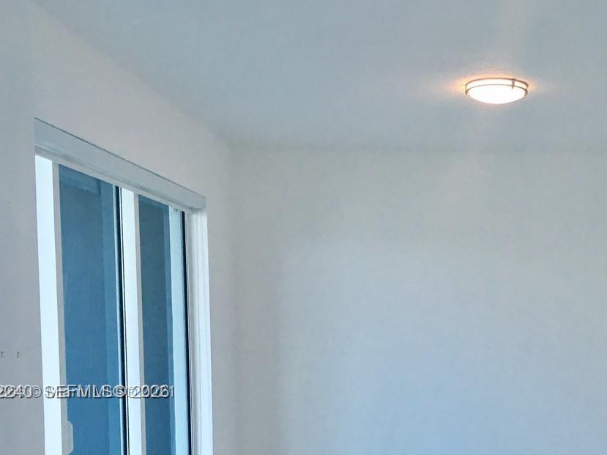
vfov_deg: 25.4
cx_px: 527
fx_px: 982
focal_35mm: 56
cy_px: 393
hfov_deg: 32.9
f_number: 2.2
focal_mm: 4.15
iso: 25
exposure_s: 1/40
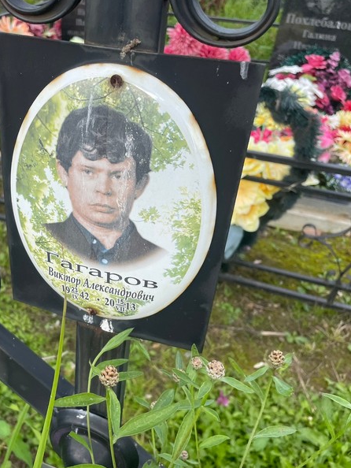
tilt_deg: -34.9
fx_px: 473
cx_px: 87
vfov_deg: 52.6
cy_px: 233
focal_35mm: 35
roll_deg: -0.7
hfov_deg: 39.6
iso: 32
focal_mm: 4.2
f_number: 1.6
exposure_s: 1/1072
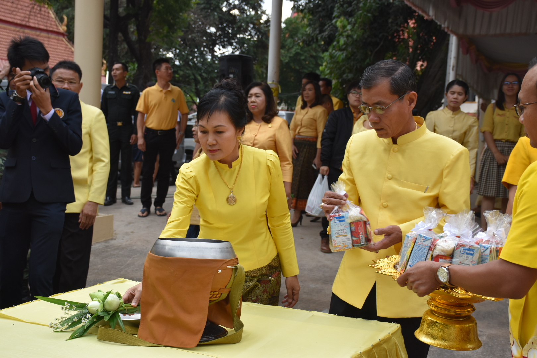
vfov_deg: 25.8
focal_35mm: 52
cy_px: 179
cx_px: 268
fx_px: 783
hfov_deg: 37.9
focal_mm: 35
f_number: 6.3
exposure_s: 1/160
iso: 400
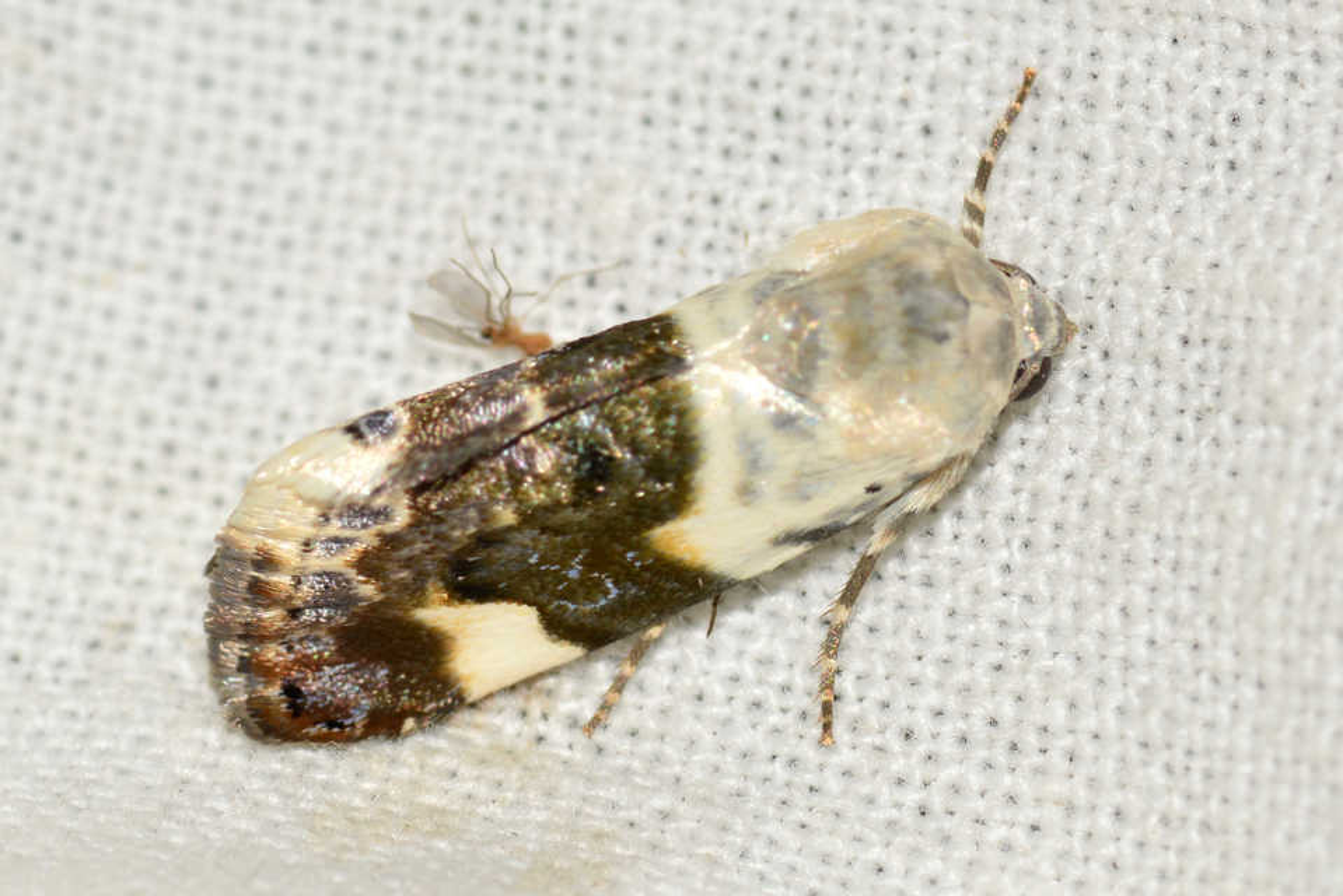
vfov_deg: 9.2
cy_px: 448
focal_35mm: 150
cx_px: 672
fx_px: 5597
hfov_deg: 13.7
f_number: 18
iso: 100
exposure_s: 1/200
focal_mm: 100
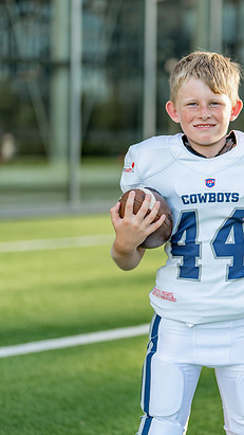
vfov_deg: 24.2
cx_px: 230
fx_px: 1013
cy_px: 195
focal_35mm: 88
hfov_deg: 13.6
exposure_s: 1/2000
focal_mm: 50
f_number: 1.2
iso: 100
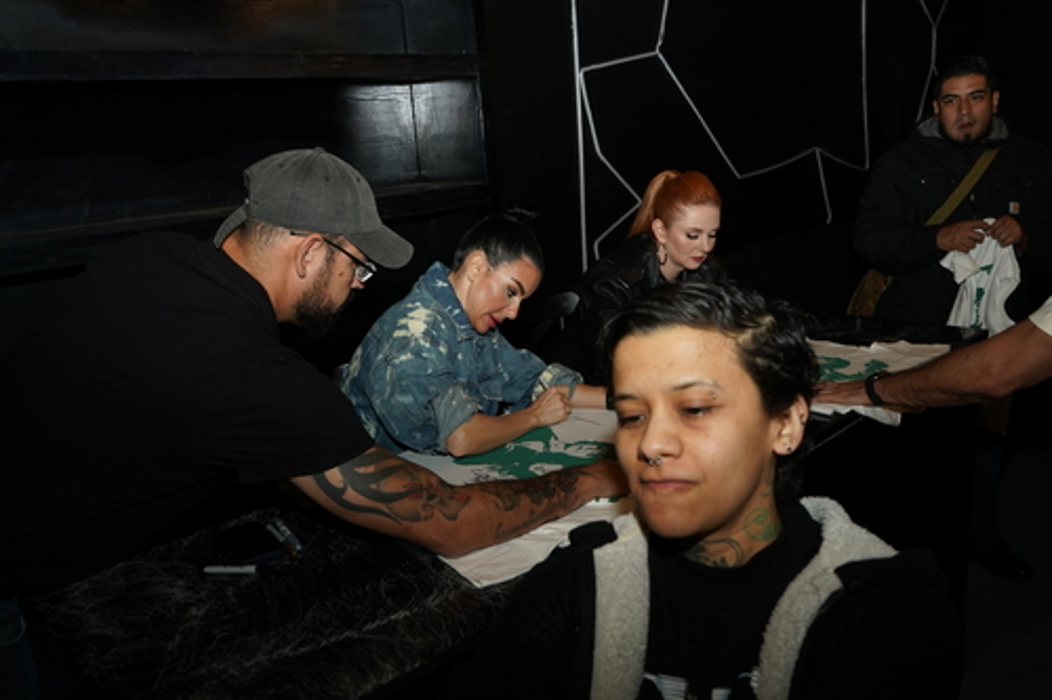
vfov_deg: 46.4
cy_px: 350
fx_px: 818
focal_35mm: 28
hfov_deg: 65.5
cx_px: 526
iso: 400
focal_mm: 28
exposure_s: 1/200
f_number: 6.3
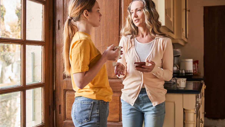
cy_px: 51
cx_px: 112
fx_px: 263
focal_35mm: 44
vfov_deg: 27.1
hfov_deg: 46.4
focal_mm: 41
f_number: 2.8
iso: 400
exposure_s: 1/200
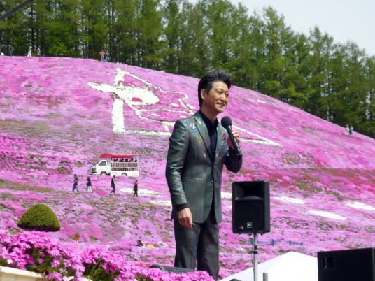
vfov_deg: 13.2
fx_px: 1213
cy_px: 134
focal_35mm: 112
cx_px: 205
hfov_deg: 17.6
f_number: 5.1
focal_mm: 16.5
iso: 100
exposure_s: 1/400
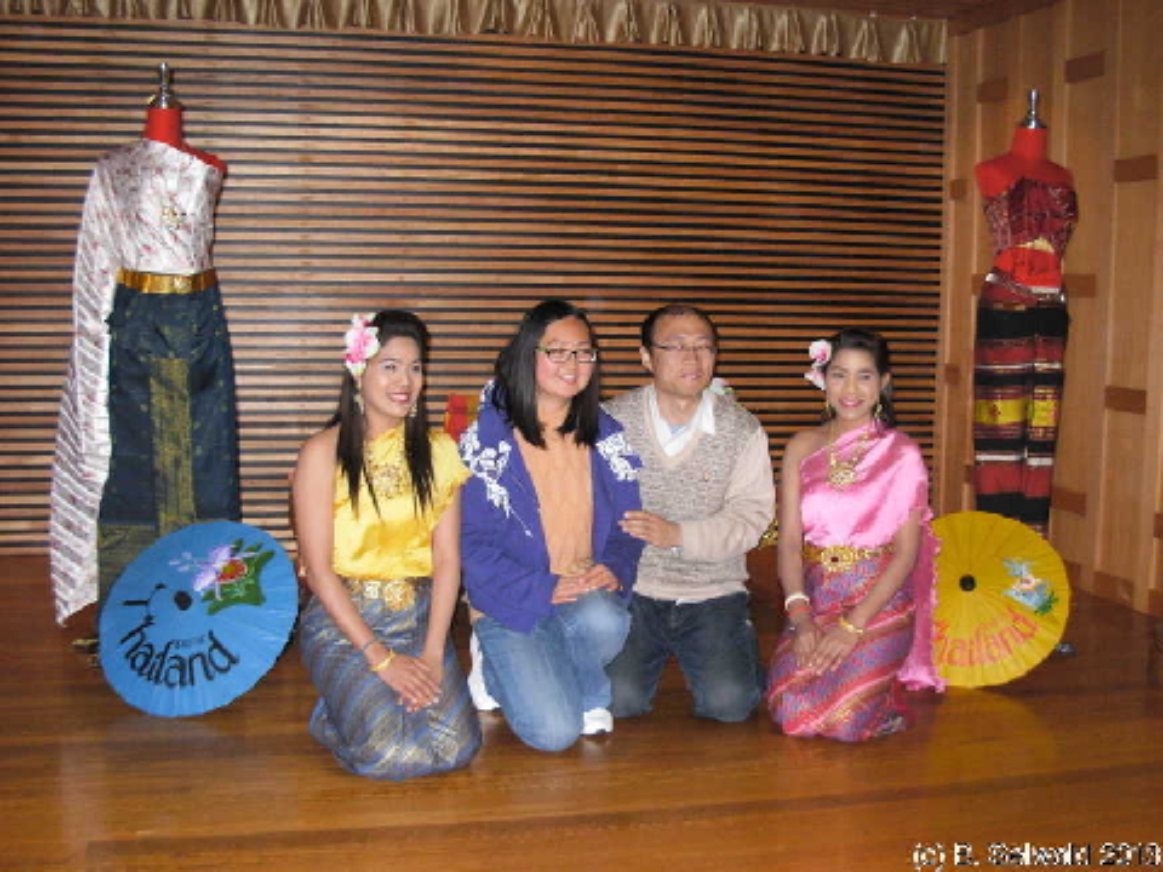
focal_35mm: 45
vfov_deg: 32.2
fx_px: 1512
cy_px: 436
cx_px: 582
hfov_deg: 42.1
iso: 400
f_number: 3.1
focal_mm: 7.5
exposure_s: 1/114
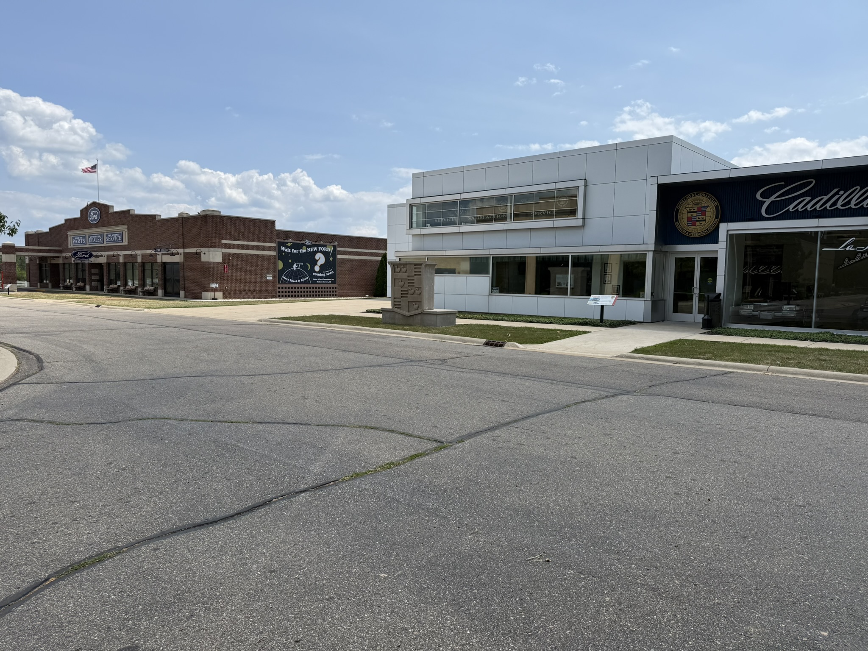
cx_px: 434
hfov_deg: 71.6
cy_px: 326
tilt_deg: -5.3
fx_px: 602
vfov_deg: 56.8
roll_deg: -1.3
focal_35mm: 24
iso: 80
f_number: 1.78
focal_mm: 6.76
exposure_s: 1/6173
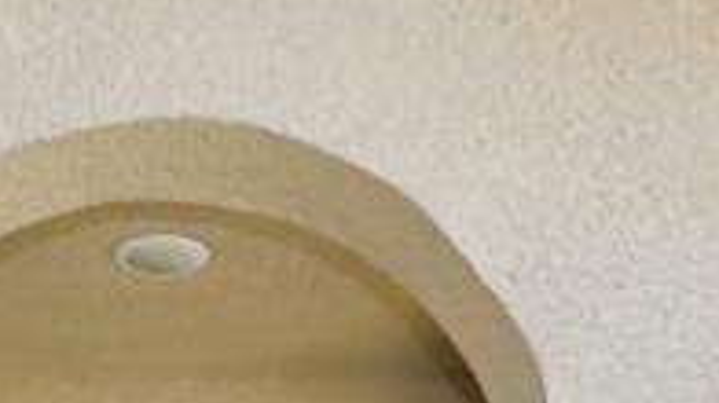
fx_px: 2134
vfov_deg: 8.8
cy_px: 1209
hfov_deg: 18.9
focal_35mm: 112
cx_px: 103
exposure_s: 1/125
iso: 100
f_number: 5.6
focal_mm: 14
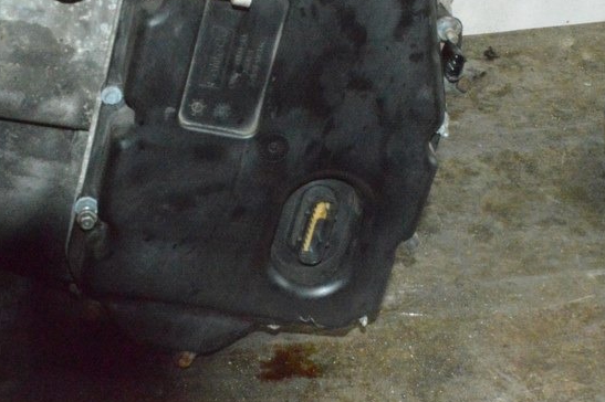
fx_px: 1226
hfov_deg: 27.4
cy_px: 68
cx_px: 171
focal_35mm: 73
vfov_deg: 18.4
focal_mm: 26
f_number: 25
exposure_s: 1/40
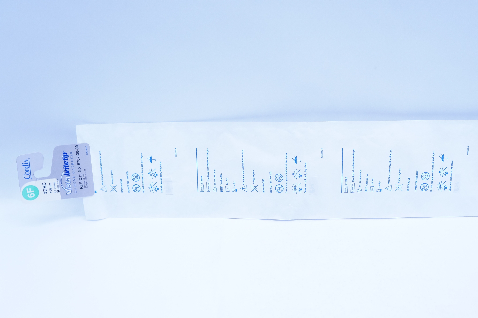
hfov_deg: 55.7
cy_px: 171
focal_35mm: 34
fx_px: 451
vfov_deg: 38.8
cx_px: 269
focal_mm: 20
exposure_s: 1/250
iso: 800
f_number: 4.5
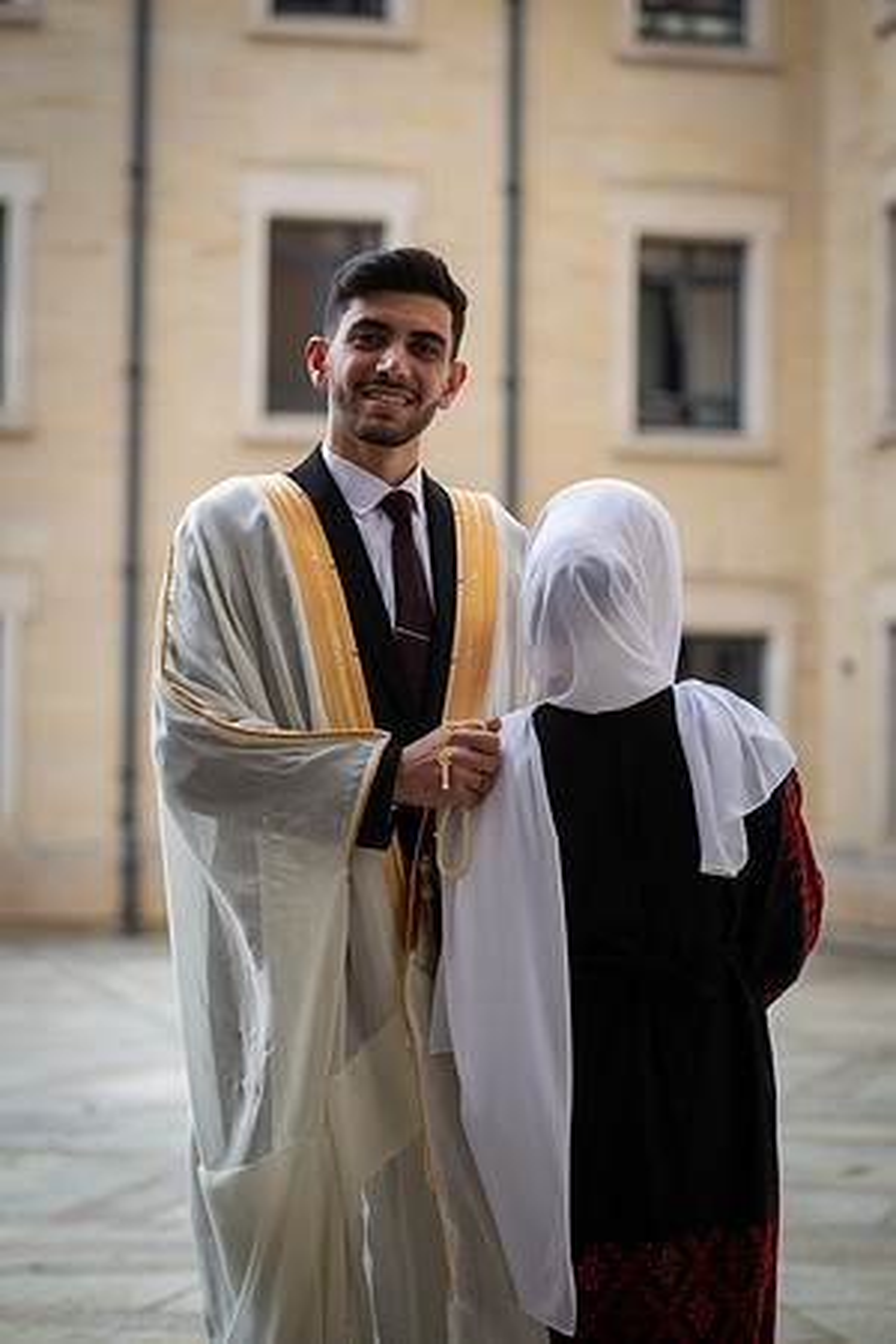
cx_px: 448
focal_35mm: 86
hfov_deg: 15.9
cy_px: 672
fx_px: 3210
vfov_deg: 23.6
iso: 100
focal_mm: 86
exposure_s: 1/640
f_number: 2.8
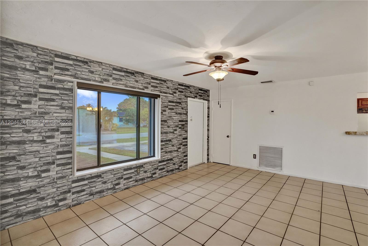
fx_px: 164
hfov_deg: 96.7
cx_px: 184
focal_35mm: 16
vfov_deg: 73.8
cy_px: 123
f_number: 6.3
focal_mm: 16
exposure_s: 1/250
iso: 3200
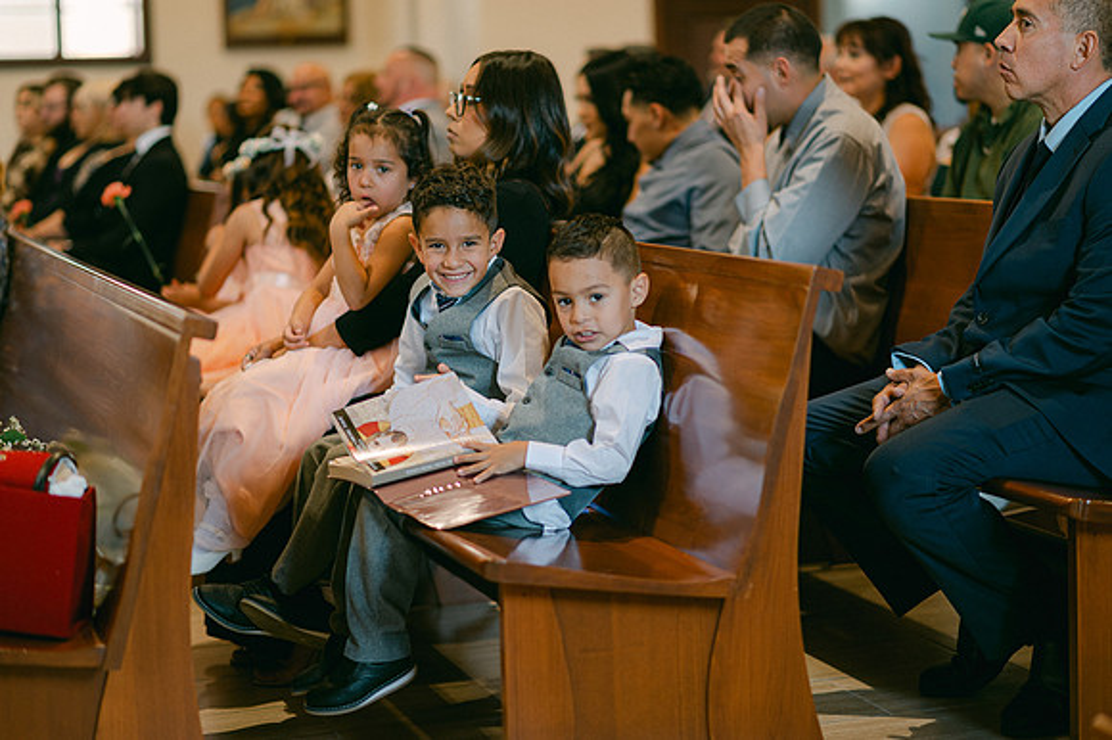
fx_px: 2624
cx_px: 556
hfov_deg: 23.9
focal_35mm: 85
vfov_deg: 16.1
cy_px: 370
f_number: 1.8
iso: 320
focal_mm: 85
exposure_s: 1/125
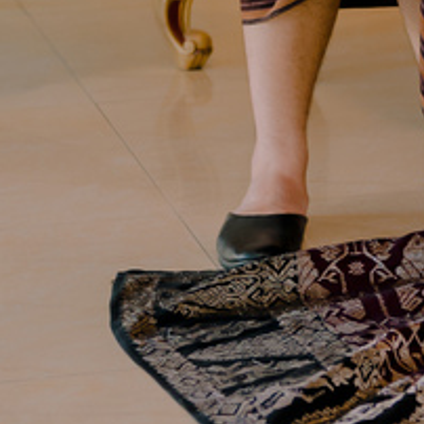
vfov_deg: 6.7
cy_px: -416
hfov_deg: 6.8
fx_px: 3506
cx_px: 581
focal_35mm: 253
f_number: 1.8
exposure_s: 1/200
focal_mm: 50
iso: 640
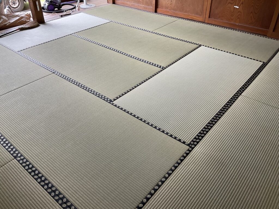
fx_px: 234
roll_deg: +0.7
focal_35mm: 29
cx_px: 140
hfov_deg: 61.7
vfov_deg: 48.2
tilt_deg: -35.9
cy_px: 104
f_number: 1.8
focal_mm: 3
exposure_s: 1/50
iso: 40
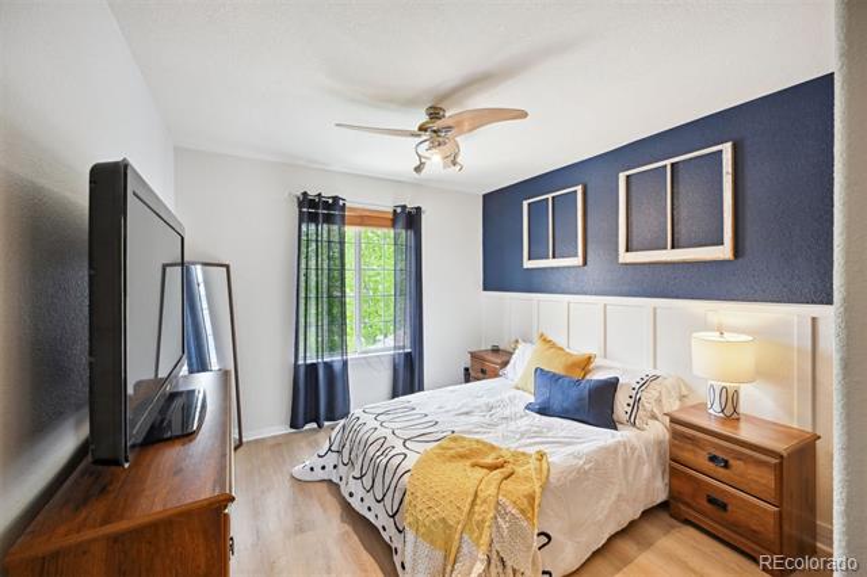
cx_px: 434
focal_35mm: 14
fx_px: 337
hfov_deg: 104.3
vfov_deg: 81.1
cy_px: 288
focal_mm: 14
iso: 400
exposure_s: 1/15
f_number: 9
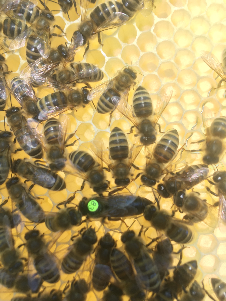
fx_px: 252
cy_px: 150
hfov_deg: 48.2
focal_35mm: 29
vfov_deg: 61.7
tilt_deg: -48.5
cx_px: 113
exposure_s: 1/127
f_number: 2.2
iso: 25
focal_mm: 4.15
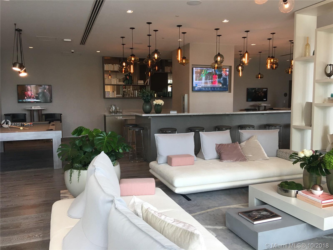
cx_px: 166
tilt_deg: -5.1
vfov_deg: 48.2
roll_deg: -1.1
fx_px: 279
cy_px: 125
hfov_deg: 61.7
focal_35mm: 29
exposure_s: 1/40
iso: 32
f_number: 2.2
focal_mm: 4.15
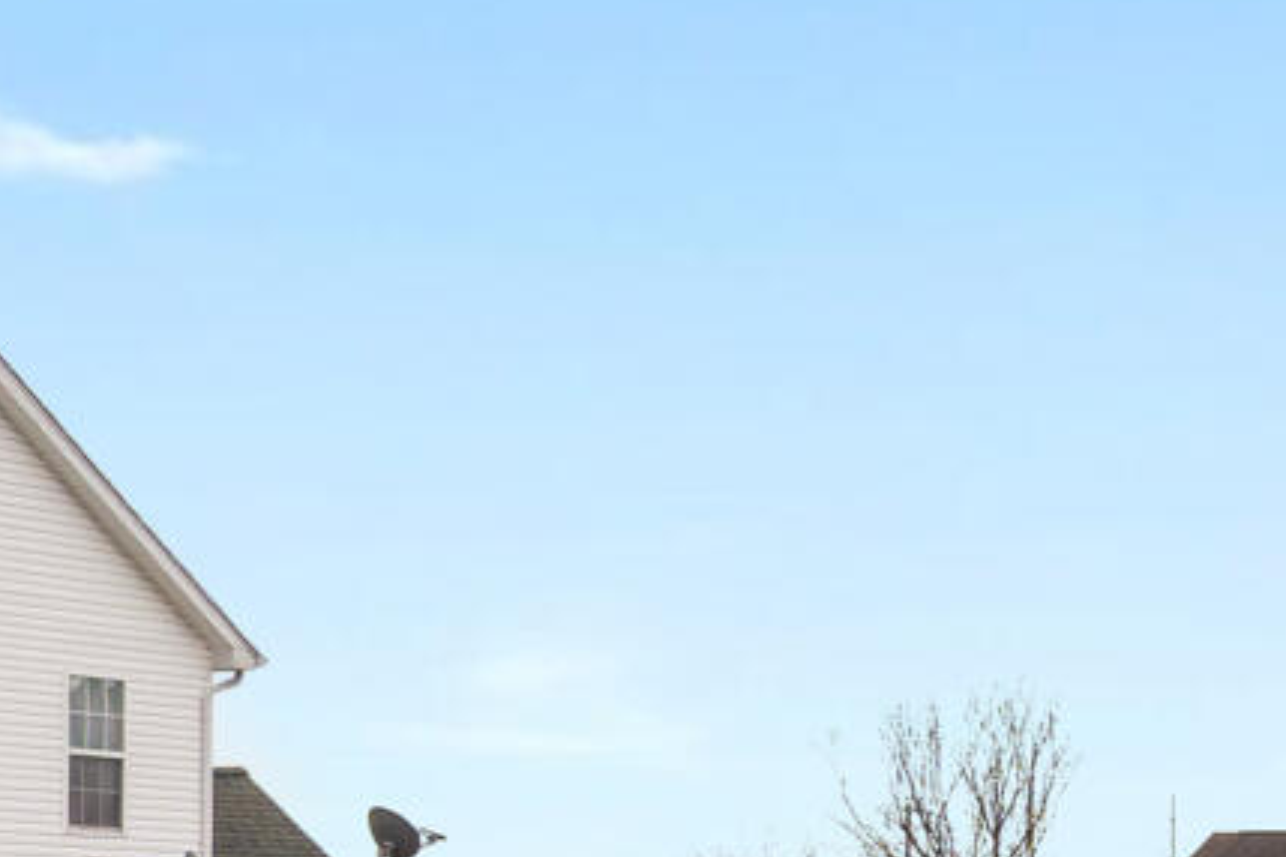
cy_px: 917
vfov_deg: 11.4
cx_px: 1706
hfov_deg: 16.2
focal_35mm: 119
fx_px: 4251
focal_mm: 17
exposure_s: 1/320
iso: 400
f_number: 9
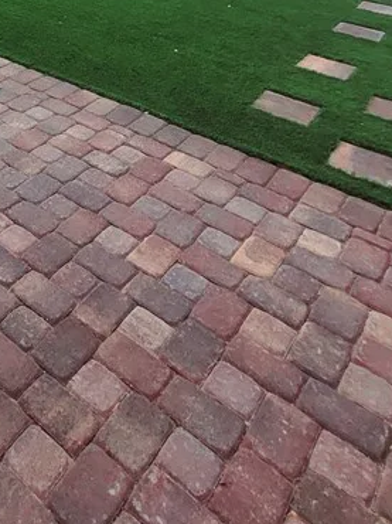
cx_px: -44
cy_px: -24
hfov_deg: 34.1
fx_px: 544
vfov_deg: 42.7
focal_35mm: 36
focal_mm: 1.74
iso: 40
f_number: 2.2
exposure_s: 1/588
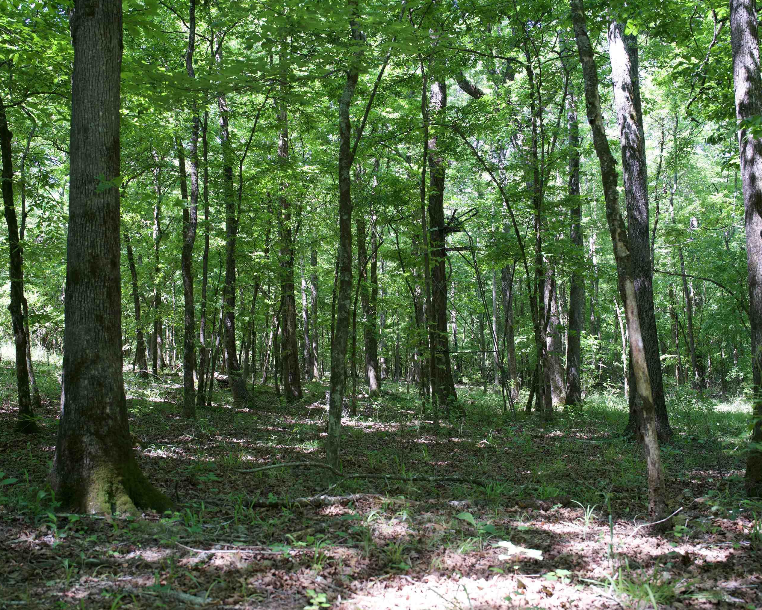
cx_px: 382
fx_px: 767
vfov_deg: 43.4
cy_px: 305
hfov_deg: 52.8
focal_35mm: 34
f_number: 4
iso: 500
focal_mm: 30
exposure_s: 1/160
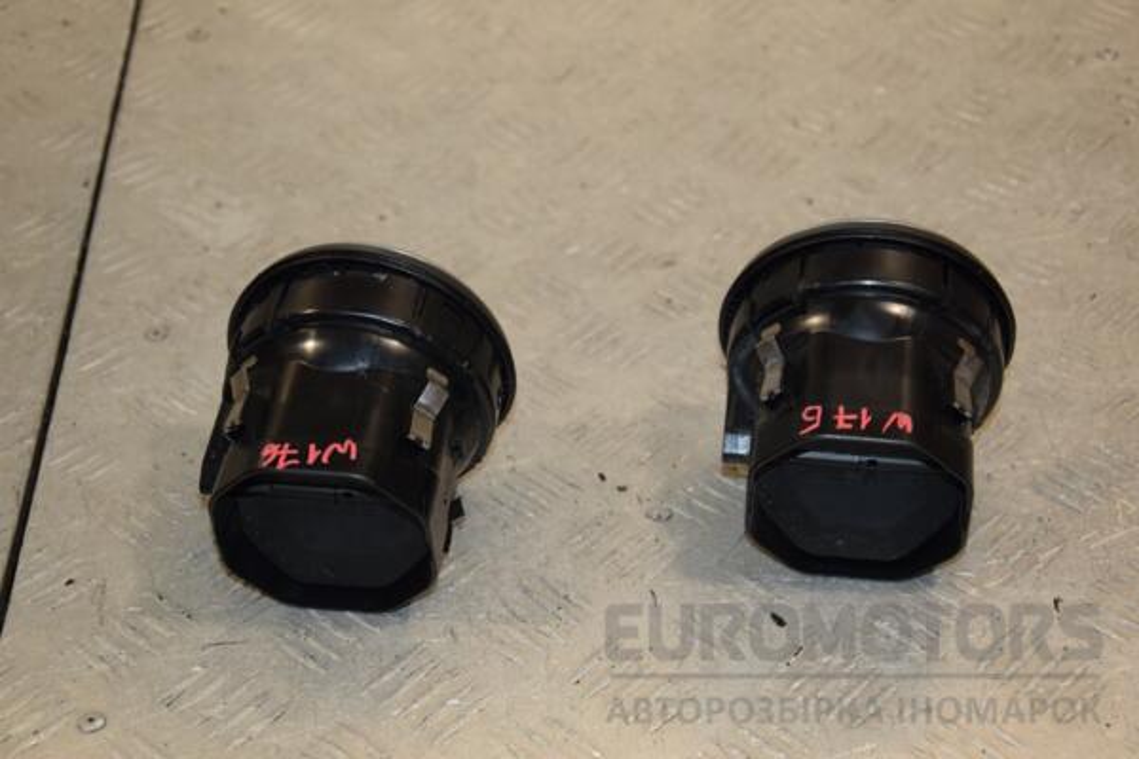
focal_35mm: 78
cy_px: 380
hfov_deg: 26.0
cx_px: 570
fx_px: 2468
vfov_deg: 17.5
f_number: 5.6
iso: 800
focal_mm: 52
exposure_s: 1/200
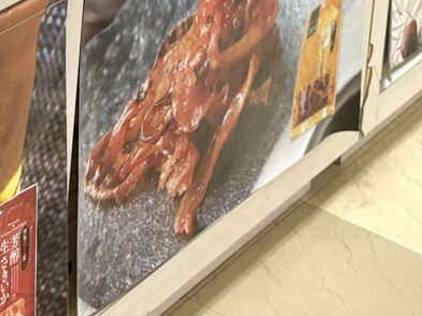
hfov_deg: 14.2
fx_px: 1658
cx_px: -53
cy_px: -488
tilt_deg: -7.0
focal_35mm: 136
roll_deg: -3.7
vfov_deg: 9.5
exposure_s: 1/120
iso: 80
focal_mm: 5.96
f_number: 1.6
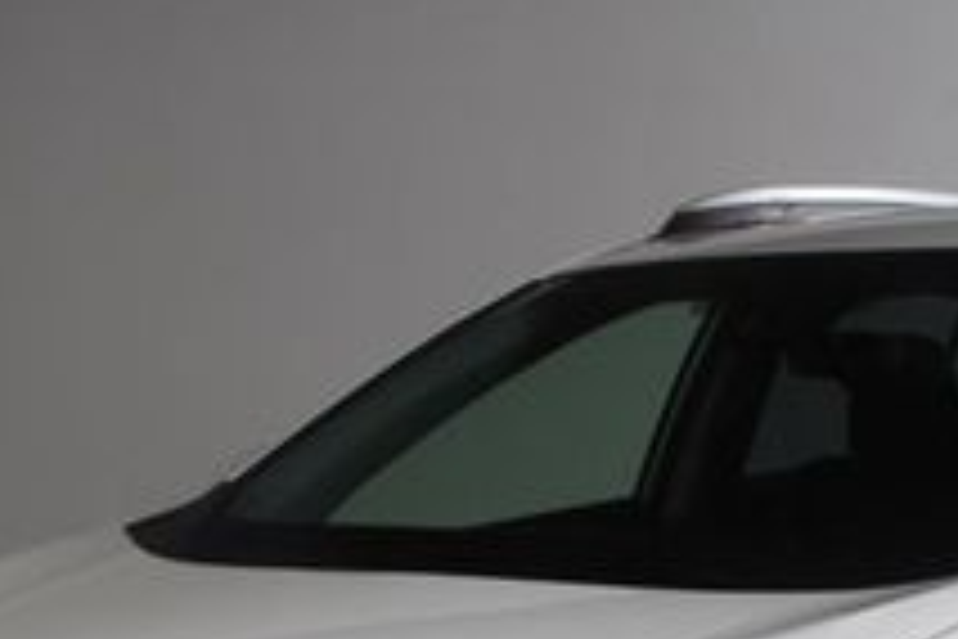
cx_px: 679
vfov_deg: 12.8
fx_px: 2714
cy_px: 936
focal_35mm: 102
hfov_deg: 19.9
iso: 100
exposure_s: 1/160
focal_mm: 23
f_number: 14
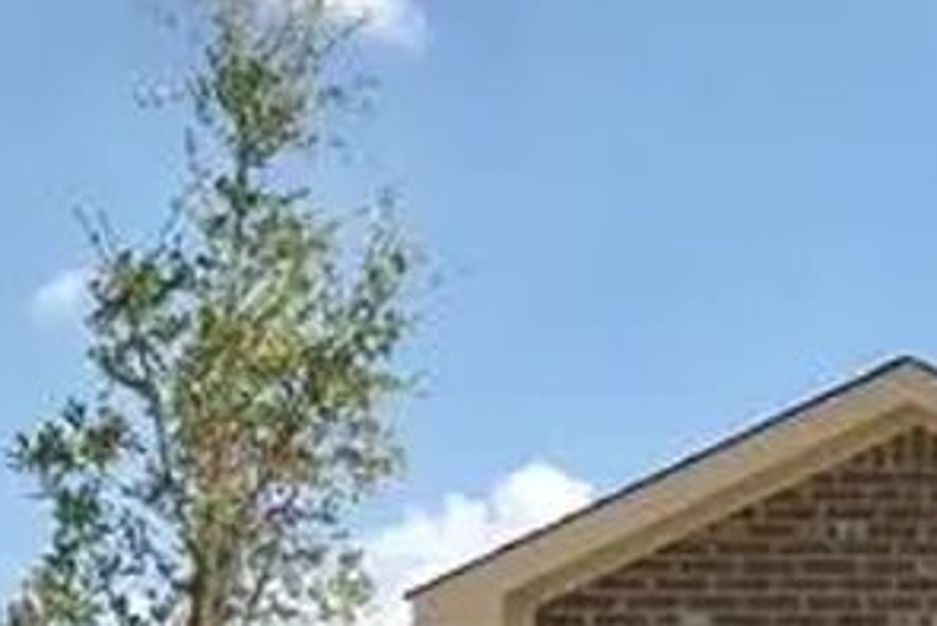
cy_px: 956
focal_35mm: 101
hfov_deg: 17.2
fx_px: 2630
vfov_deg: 12.8
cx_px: 1582
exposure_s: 1/3831
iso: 20
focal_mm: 3.99
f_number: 1.8
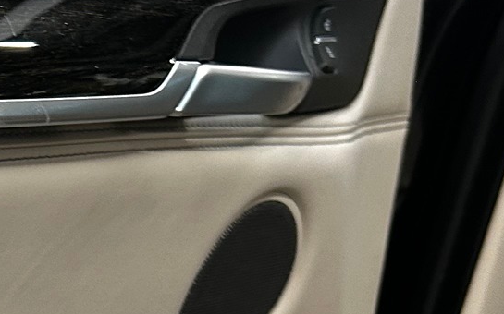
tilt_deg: -25.3
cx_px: -112
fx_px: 1400
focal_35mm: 102
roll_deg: -2.7
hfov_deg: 19.2
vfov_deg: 12.2
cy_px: 464
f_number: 1.5
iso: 125
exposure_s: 1/50
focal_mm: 5.7
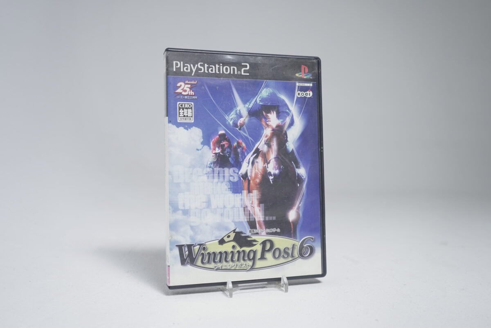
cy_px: 164
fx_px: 450
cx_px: 246
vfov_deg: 40.0
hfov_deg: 57.2
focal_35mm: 33
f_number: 5.6
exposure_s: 1/25
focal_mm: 33
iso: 640
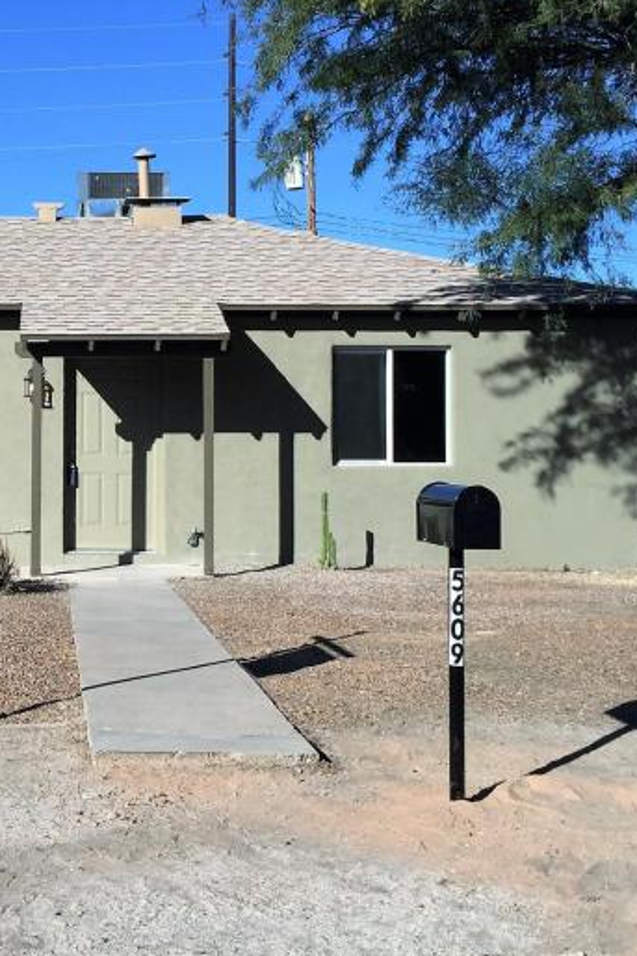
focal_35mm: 60
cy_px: 429
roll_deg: -1.5
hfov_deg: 21.9
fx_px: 1593
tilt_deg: -0.3
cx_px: 22
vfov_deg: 33.4
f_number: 2.2
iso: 32
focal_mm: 4.15
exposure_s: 1/2198
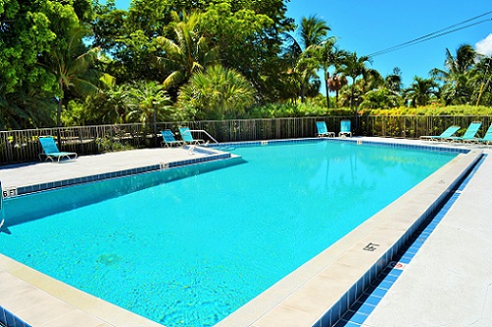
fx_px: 369
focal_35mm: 27
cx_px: 246
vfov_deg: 47.8
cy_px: 164
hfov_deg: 67.4
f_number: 10
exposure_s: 1/200
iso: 100
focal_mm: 18
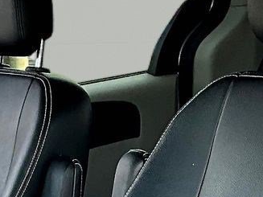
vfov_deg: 10.0
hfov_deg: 13.7
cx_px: -14
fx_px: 1078
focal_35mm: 142
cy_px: 335
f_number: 1.8
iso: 25
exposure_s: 1/122
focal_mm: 3
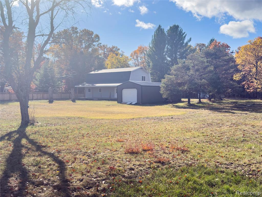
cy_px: 98
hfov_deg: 52.6
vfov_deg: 40.7
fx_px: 265
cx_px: 131
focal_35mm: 35
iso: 100
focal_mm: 6.76
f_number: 1.8
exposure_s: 1/6400
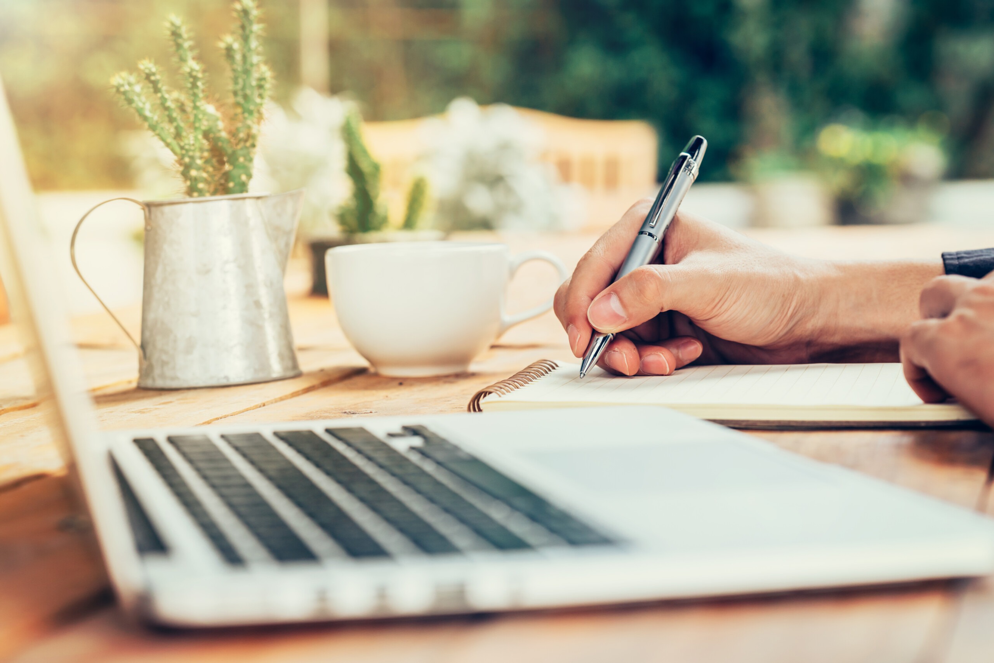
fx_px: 2347
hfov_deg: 23.9
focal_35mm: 85
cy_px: 332
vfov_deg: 16.1
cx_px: 497
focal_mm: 85
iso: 200
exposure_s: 1/125
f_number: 4.5
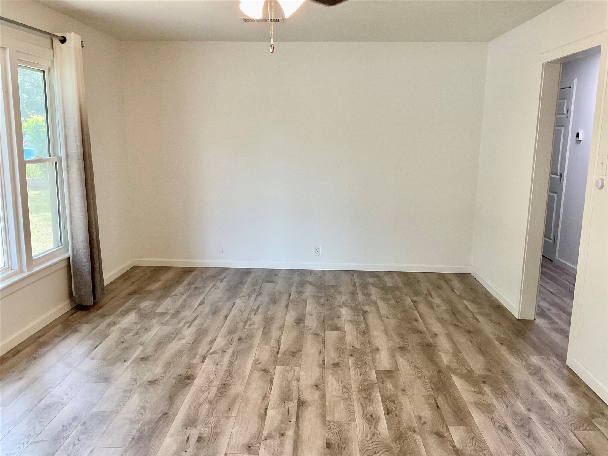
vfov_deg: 48.2
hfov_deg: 61.7
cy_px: 228
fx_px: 509
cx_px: 304
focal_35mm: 29
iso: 50
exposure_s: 1/60
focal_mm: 3
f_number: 1.8
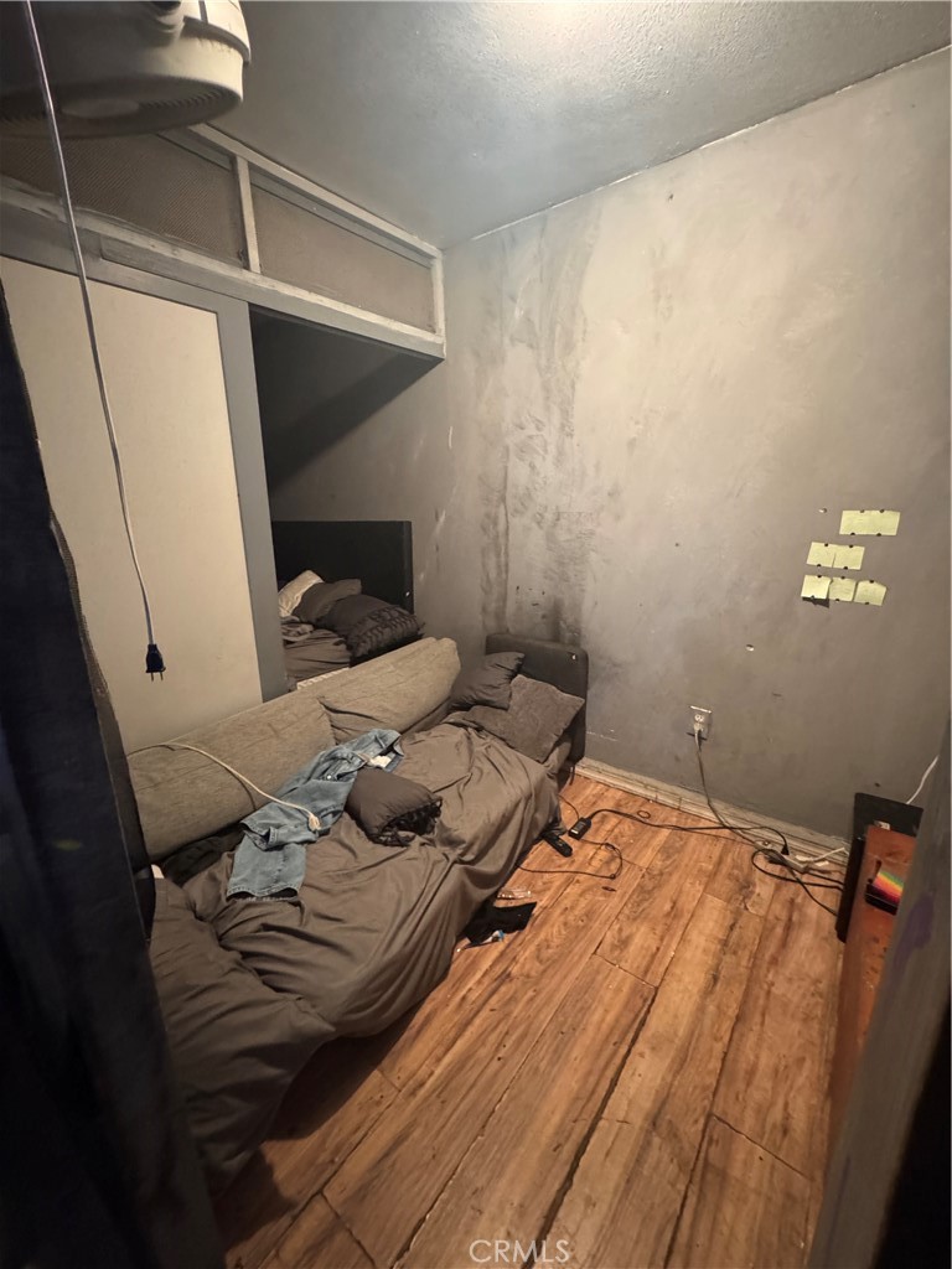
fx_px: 513
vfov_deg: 102.1
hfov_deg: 85.7
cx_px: 476
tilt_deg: -14.9
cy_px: 634
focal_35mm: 14
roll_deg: +0.2
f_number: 2.2
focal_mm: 2.22
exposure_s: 1/40
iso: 1250
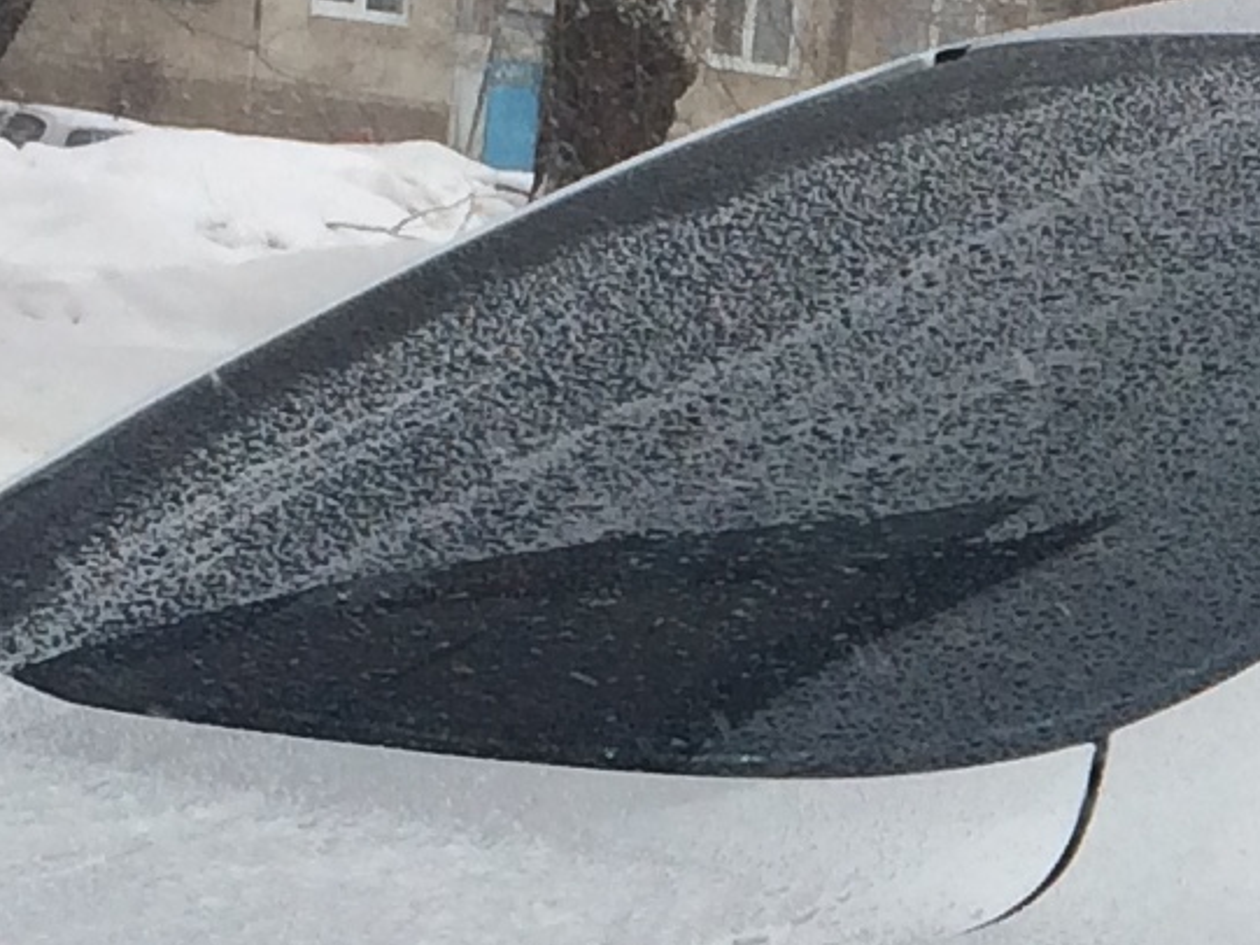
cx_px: 2196
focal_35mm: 175
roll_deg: -7.8
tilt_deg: -11.1
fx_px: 6371
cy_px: 1315
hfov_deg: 10.7
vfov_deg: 8.3
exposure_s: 1/213
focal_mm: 4.15
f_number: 2.2
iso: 32
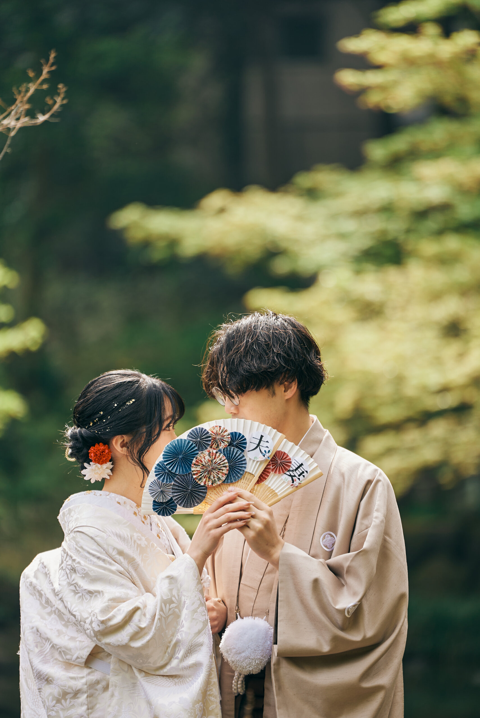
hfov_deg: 7.2
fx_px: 3815
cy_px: 359
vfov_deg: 10.8
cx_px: 240
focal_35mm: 191
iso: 80
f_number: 2.8
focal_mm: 191
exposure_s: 1/320
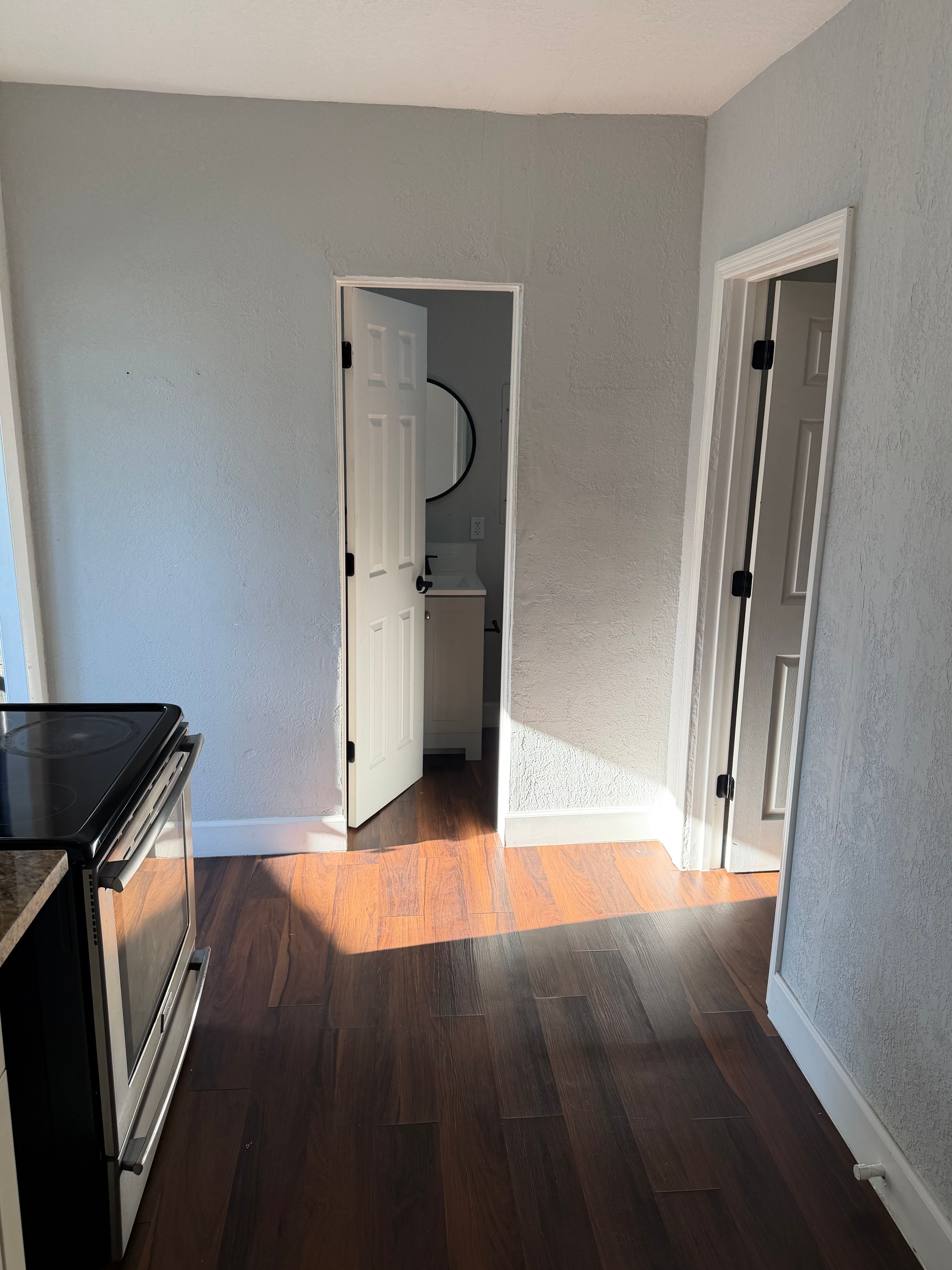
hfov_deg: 54.9
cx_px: 476
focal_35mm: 25
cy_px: 628
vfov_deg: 69.4
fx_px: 917
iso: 80
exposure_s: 1/304
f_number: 1.78
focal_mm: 6.76
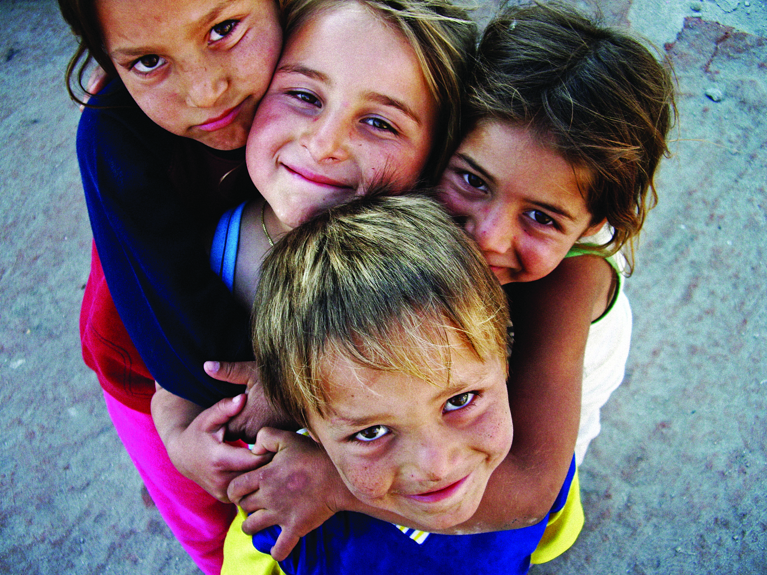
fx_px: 842
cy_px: 288
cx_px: 384
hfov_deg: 49.0
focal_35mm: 38
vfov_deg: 37.7
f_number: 2.8
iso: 100
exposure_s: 1/200
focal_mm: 7.9
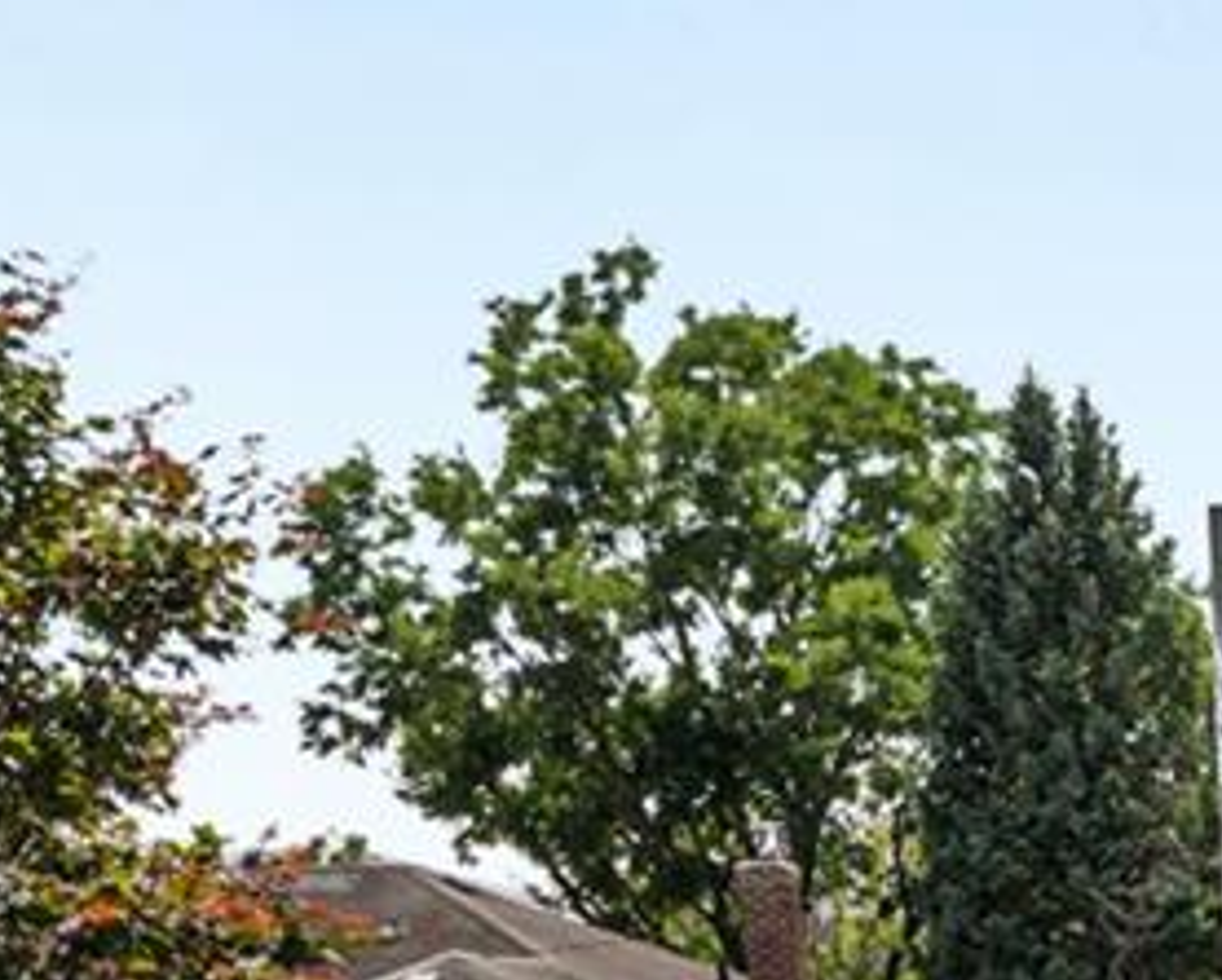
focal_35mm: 97
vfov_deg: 13.0
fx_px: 3511
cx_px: 1597
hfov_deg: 18.4
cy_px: 2154
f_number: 10
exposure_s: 1/1000
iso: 640
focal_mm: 14
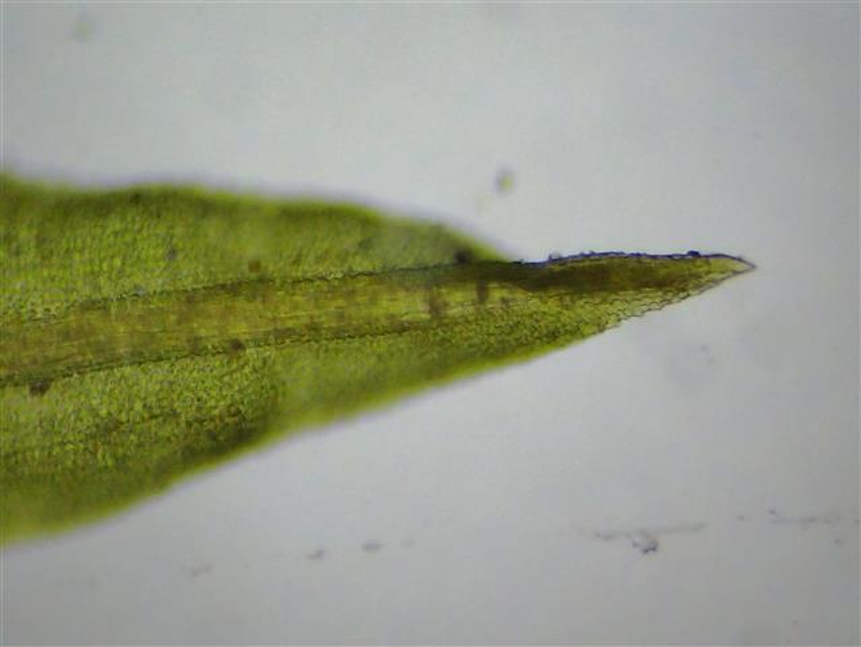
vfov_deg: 22.6
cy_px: 324
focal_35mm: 65
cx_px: 430
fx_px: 1618
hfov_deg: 29.8
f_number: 3.8
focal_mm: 11.78
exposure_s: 1/60
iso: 500
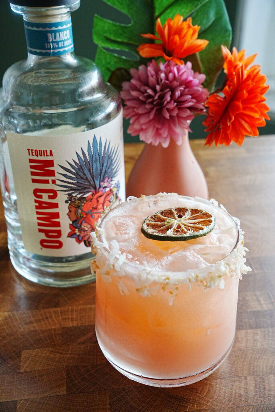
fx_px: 522
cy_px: 206
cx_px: 138
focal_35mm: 46
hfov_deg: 29.5
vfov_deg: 43.1
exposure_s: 1/80
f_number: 6.3
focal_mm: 30.4
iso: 800
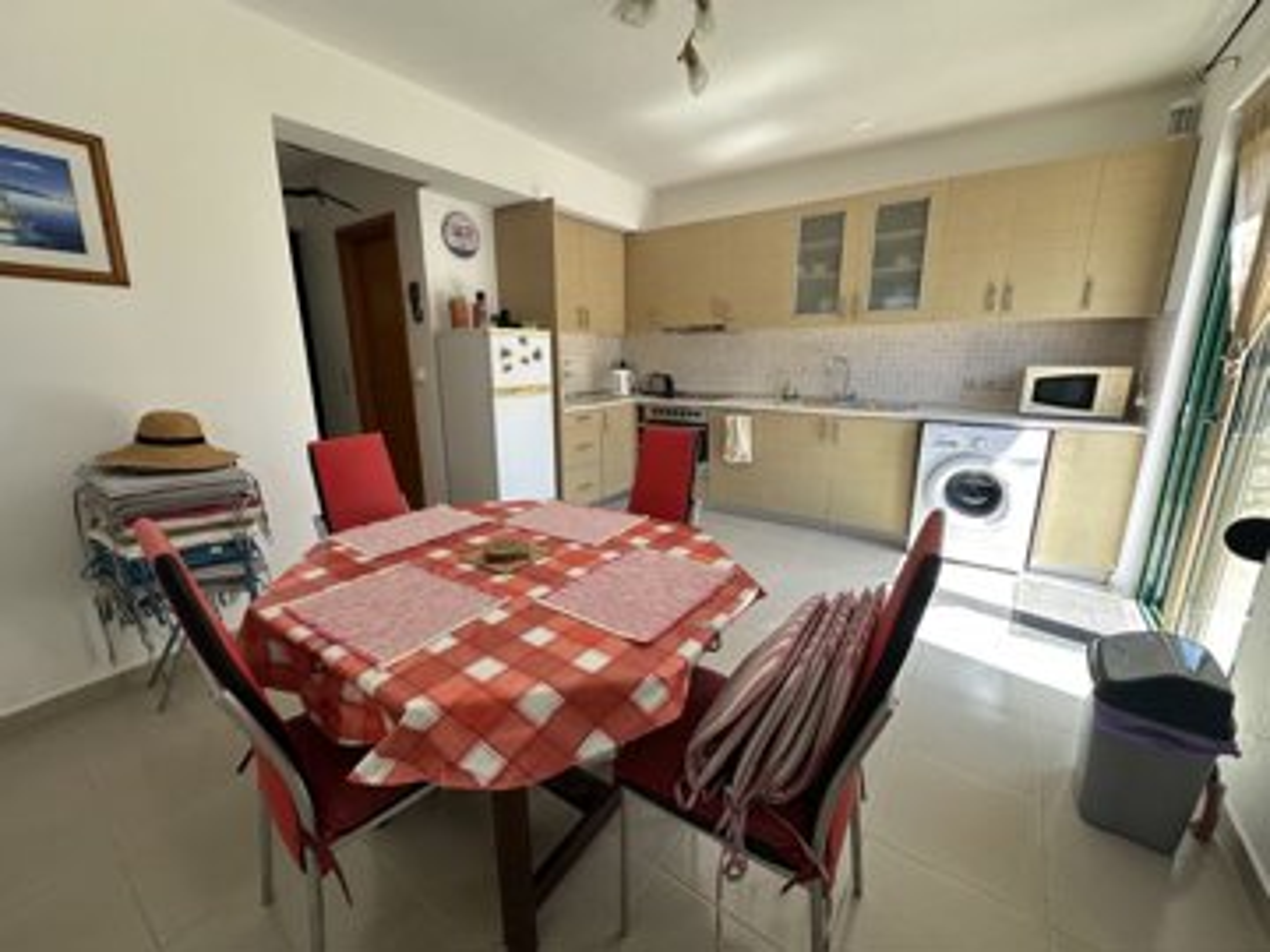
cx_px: 635
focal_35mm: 14
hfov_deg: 102.1
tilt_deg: -13.8
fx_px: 514
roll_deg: +0.7
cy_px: 476
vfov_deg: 85.7
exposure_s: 1/99
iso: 50
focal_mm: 2.22
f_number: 2.2
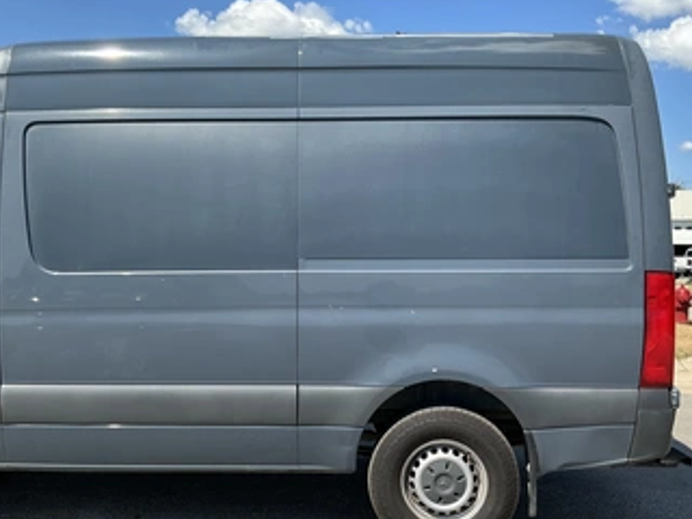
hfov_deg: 52.6
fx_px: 700
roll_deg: +0.1
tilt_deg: -4.4
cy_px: 292
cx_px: 337
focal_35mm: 35
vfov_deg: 40.6
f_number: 1.8
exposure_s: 1/1168
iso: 25
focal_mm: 3
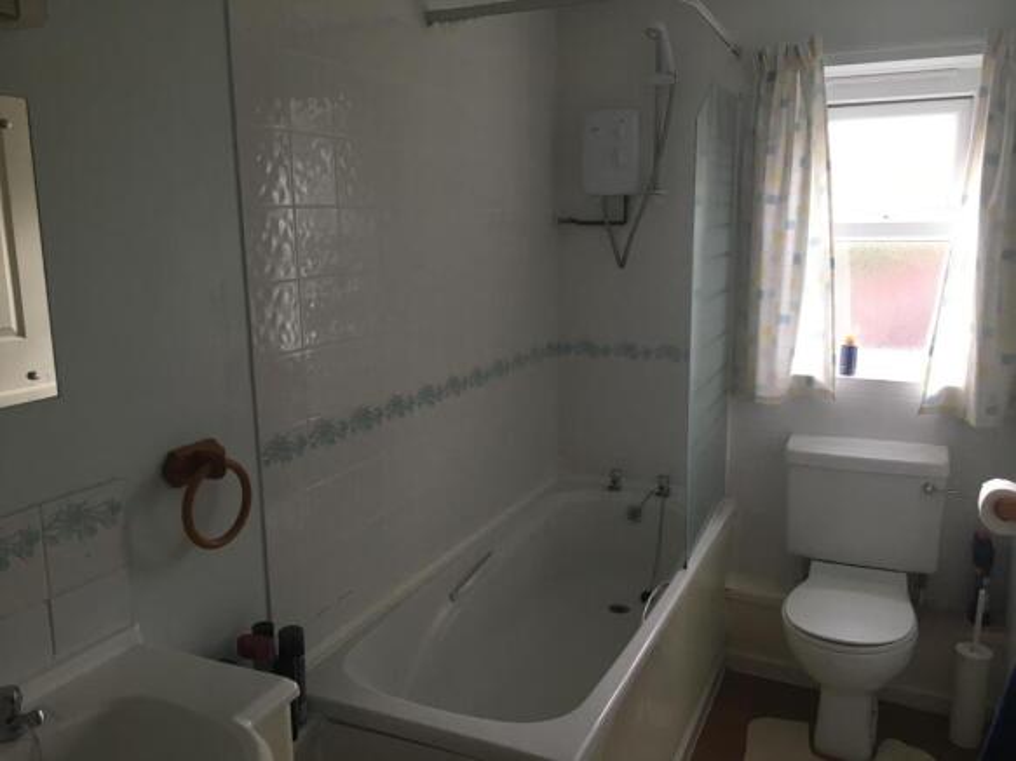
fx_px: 851
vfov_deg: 48.2
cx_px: 508
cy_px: 380
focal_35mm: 29
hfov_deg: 61.7
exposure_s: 1/33
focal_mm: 4.15
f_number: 2.2
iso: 40
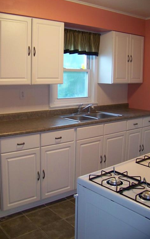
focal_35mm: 39
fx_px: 255
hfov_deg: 32.7
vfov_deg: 50.4
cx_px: 61
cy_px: 118
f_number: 2.8
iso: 200
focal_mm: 5.85
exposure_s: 1/30
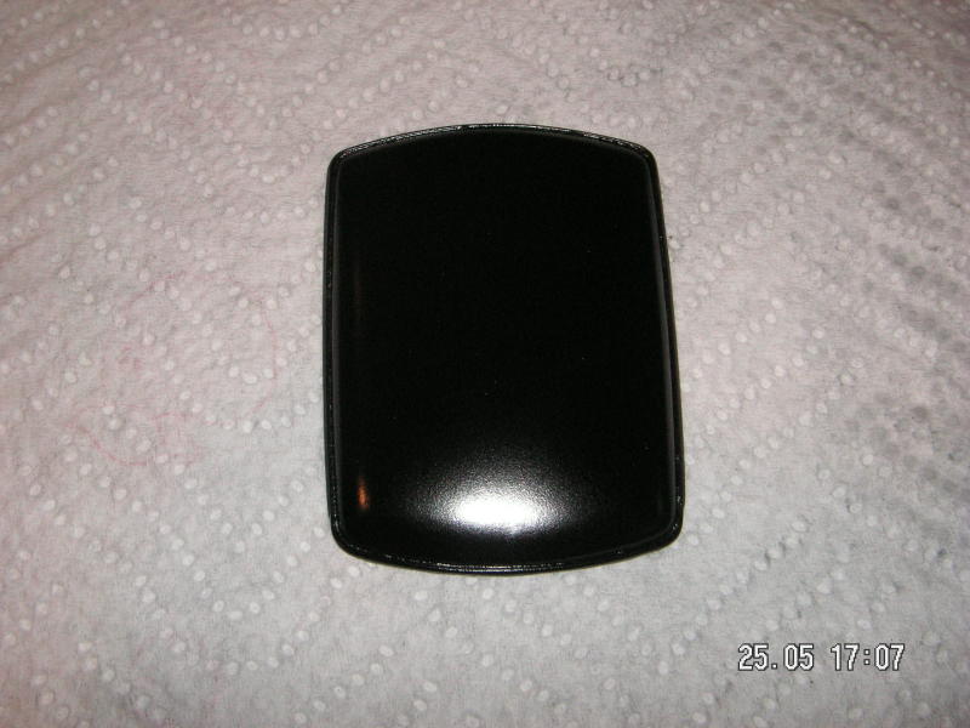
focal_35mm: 38
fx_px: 1065
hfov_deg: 49.0
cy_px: 364
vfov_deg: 37.7
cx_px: 485
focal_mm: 6.3
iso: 160
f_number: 6.6
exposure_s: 1/45
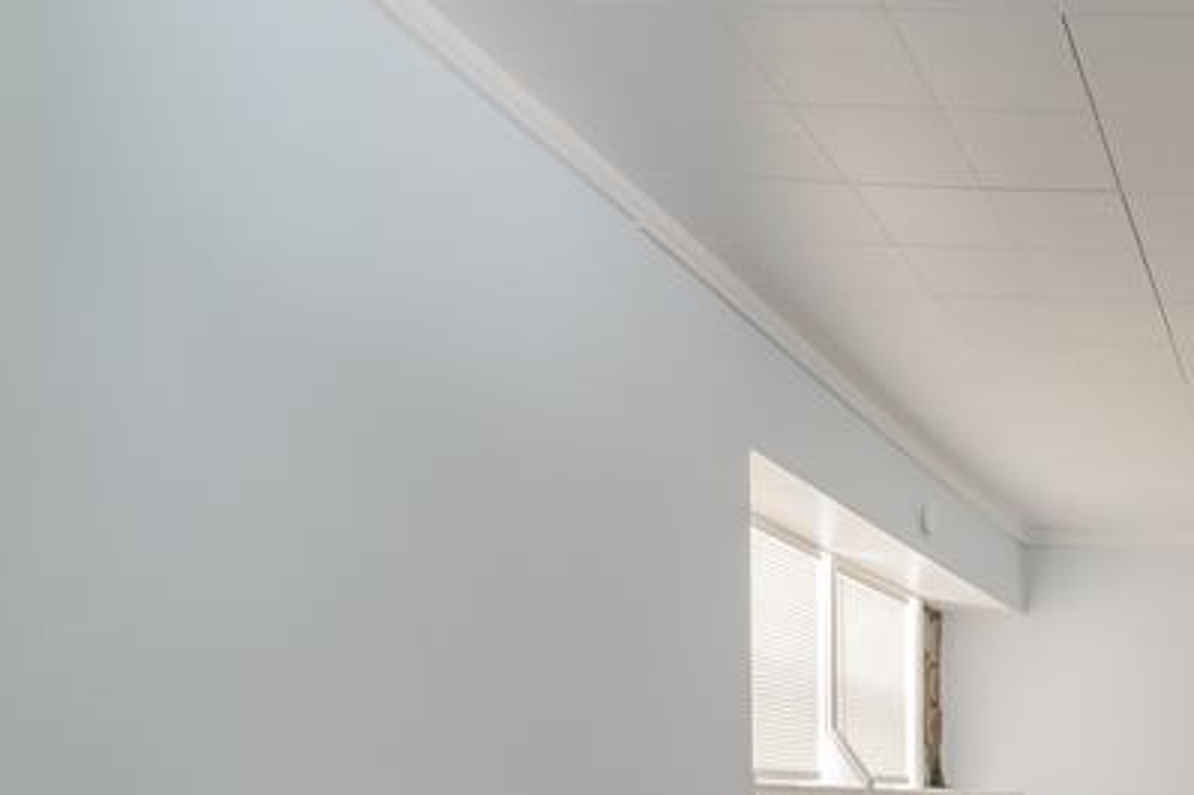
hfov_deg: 41.3
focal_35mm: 36
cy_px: 807
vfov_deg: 33.5
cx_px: 1341
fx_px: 1193
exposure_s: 1/1.25
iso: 250
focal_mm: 14
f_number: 18
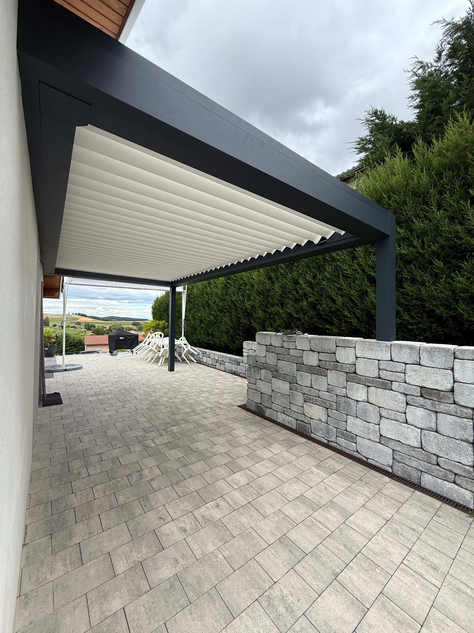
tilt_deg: +1.3
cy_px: 316
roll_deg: -1.2
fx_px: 256
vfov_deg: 102.1
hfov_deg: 85.7
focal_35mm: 14
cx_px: 237
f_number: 2.2
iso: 64
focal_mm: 2.22
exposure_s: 1/442
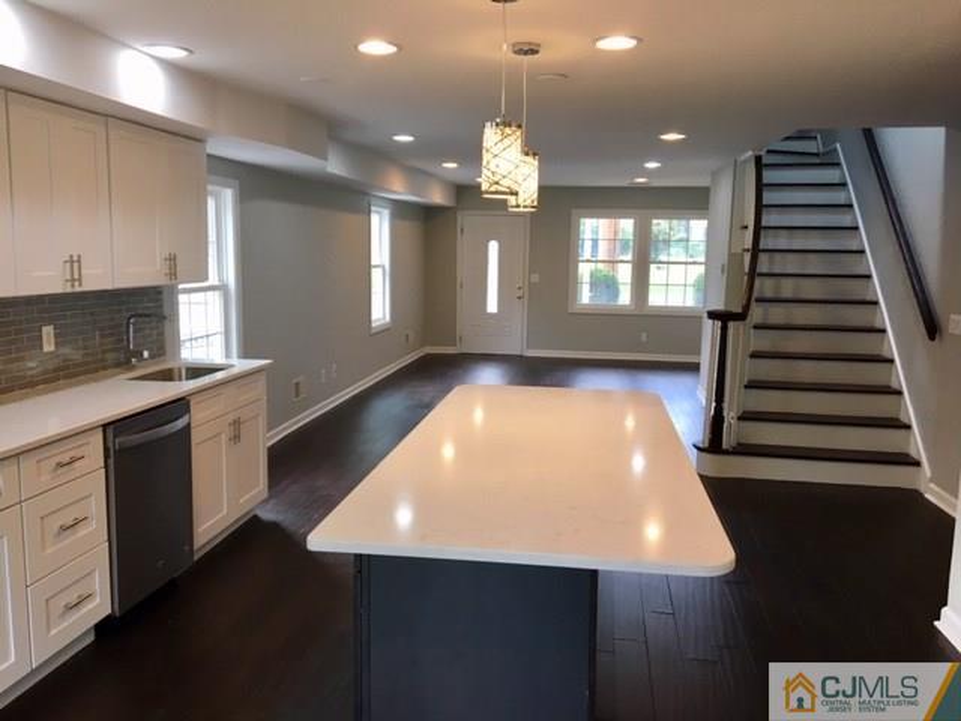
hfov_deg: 61.7
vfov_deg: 48.2
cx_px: 480
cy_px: 360
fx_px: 805
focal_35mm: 29
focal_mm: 4.15
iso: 25
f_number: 2.2
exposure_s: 1/30
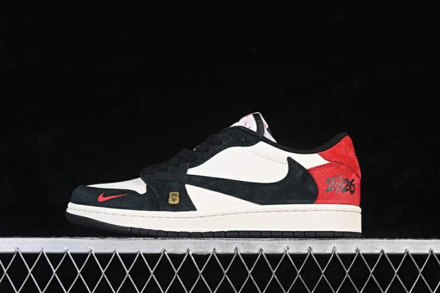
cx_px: 220
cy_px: 146
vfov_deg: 18.2
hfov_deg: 27.0
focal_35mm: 75
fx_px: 916
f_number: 7.1
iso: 160
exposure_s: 1/60
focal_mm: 50
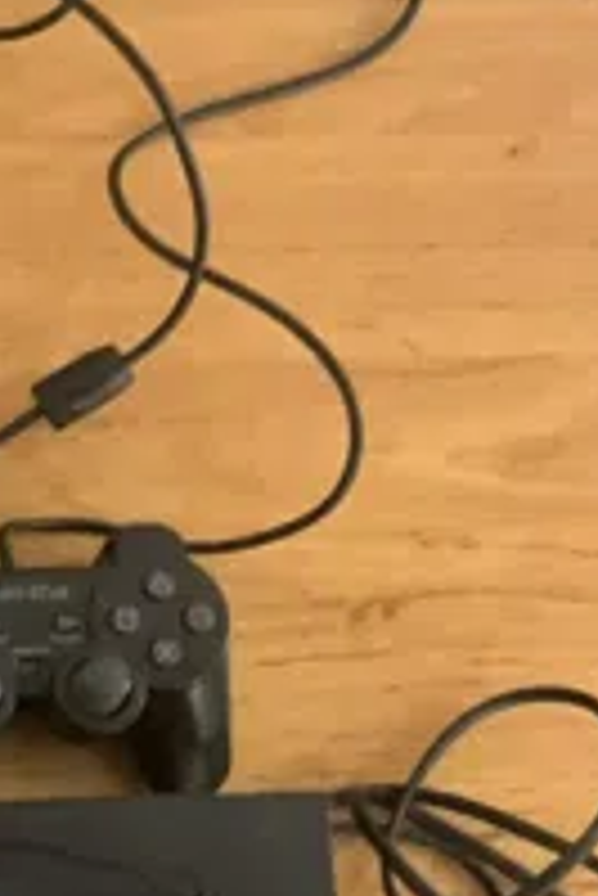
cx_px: -490
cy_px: 621
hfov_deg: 12.8
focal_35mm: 97
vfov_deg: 20.9
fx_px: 2413
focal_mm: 3
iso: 640
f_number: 1.8
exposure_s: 1/25
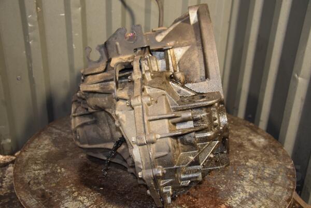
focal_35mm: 42
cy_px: 104
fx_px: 363
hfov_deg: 46.4
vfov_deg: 31.9
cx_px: 156
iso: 800
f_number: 5
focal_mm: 28
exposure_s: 1/60
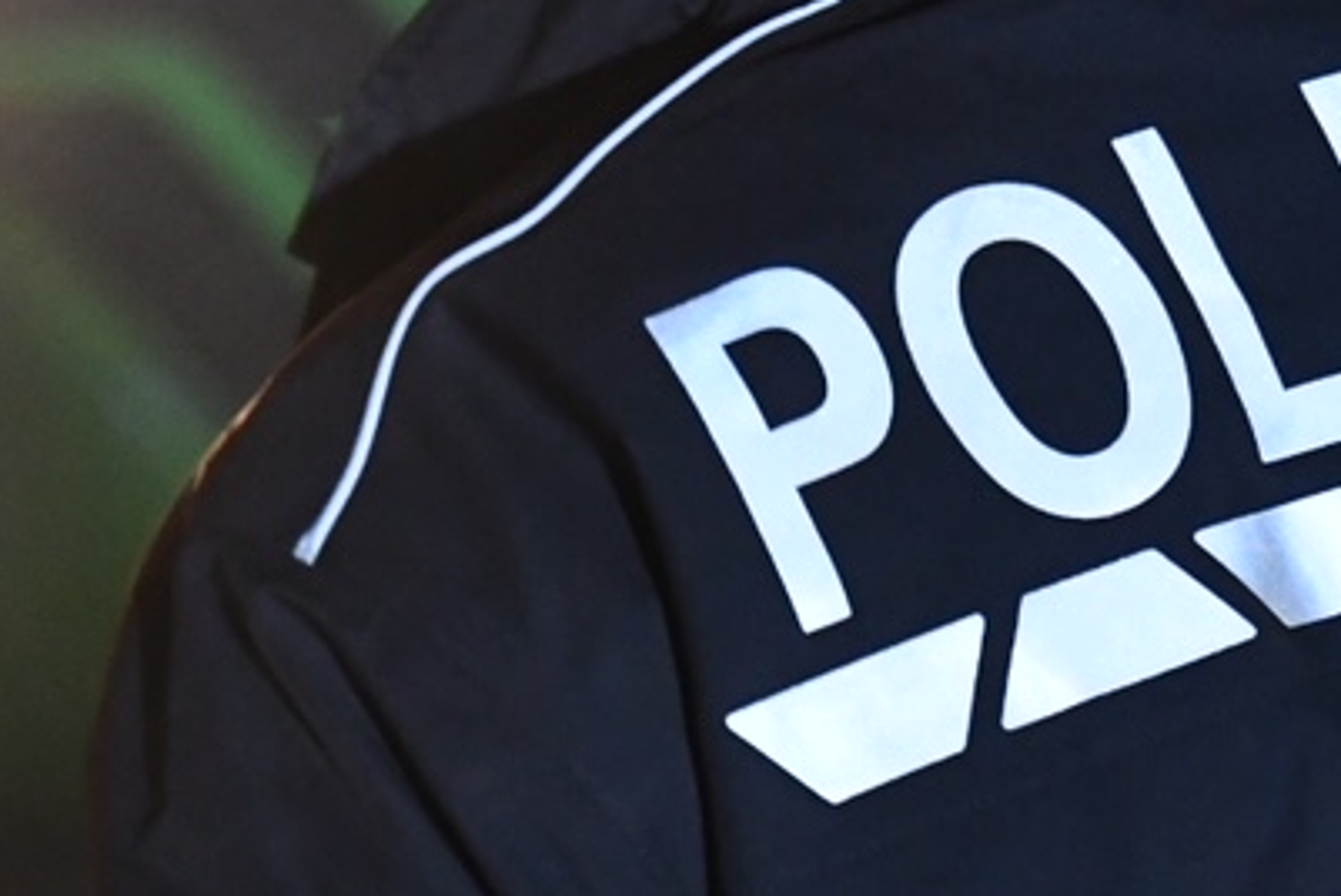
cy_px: 542
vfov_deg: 2.6
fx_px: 19980
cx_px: 1532
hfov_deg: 3.8
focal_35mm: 536
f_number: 2.8
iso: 3200
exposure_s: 1/125
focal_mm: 112
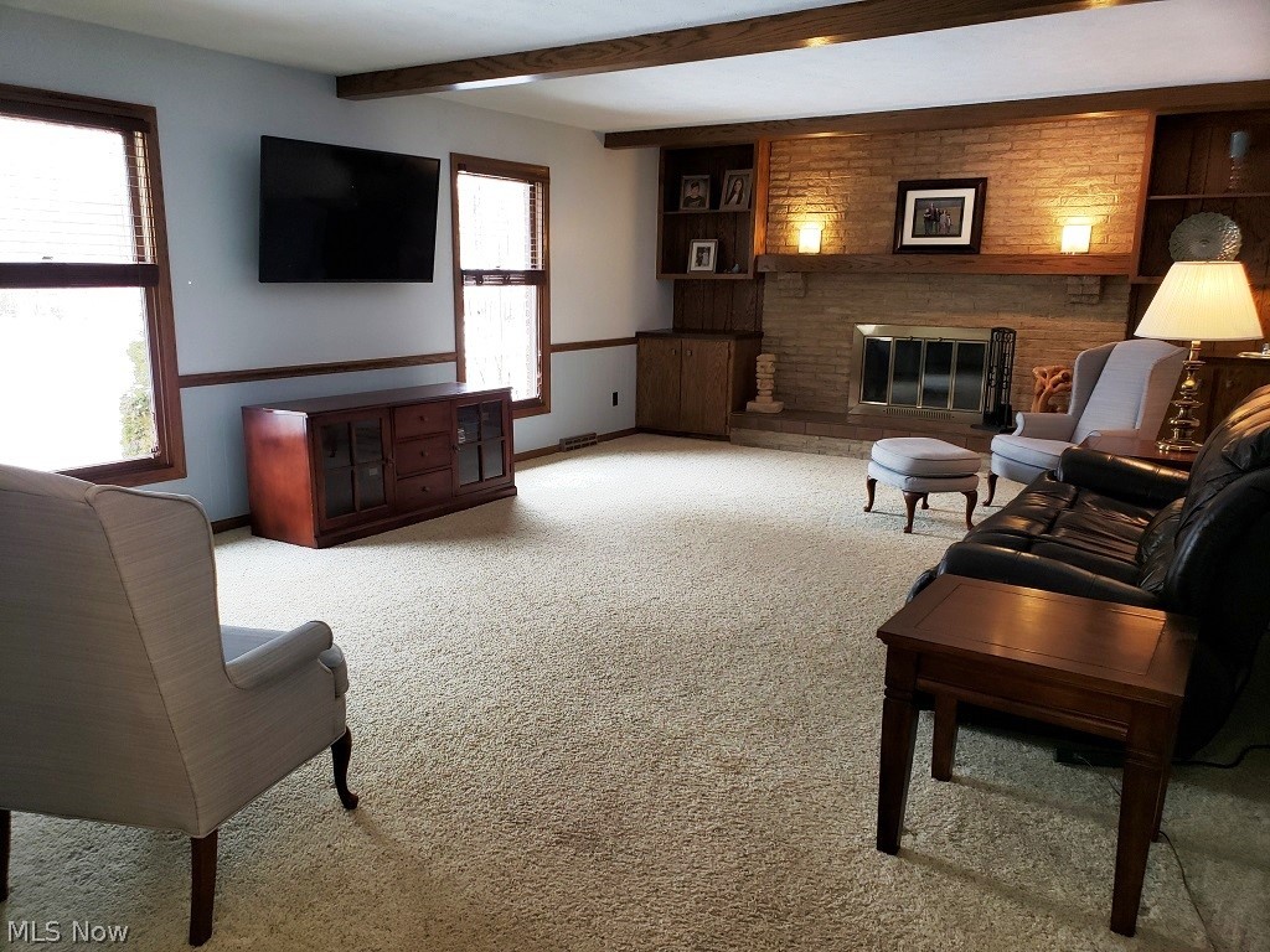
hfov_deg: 67.3
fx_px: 954
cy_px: 476
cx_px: 635
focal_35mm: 26
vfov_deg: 53.1
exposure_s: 1/30
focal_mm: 4.3
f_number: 2.4
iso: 80
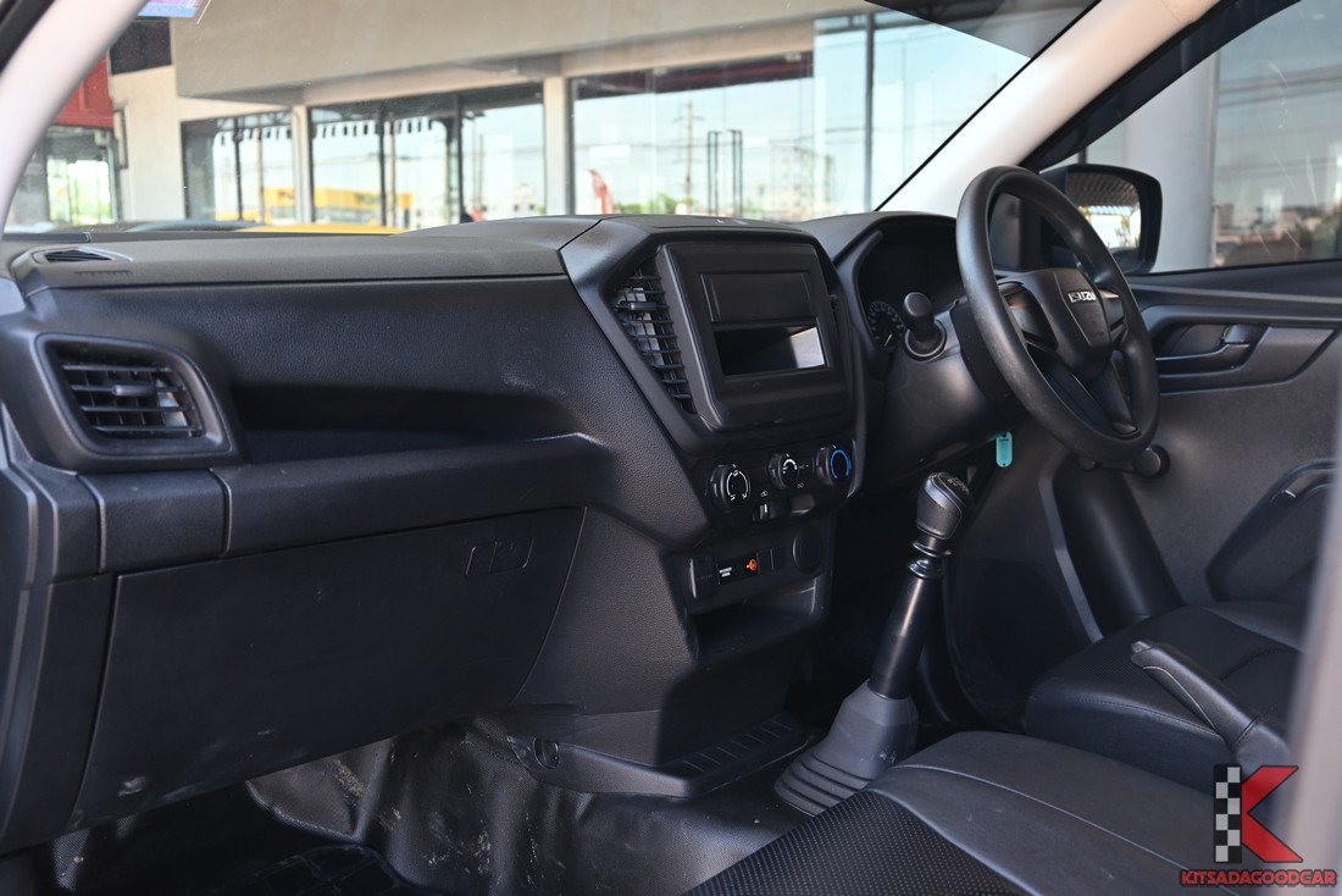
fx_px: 1342
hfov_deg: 53.1
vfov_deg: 36.9
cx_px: 671
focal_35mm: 36
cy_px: 448
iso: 400
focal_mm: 36
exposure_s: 1/60
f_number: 5.6
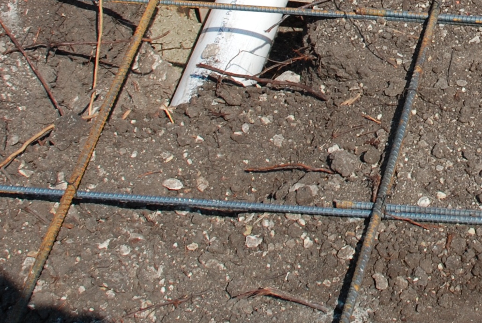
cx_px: 502
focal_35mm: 113
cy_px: -84
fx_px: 1515
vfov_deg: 11.9
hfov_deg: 17.6
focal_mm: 20
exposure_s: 1/250
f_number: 8
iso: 100
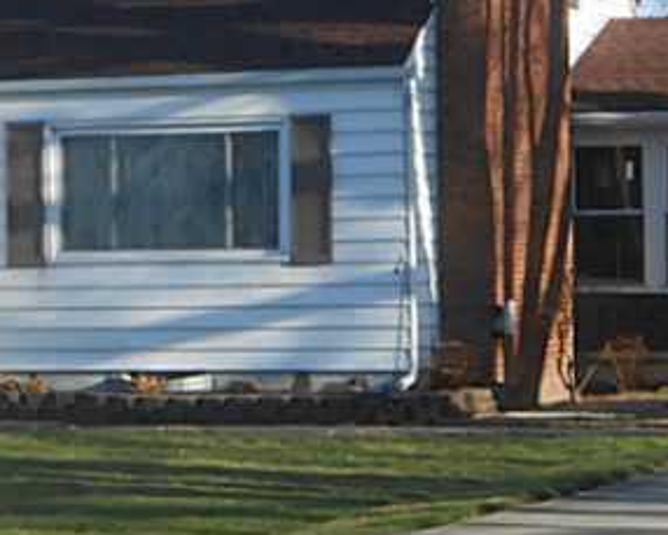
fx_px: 3402
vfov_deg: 9.0
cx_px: 243
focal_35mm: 172
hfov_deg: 11.2
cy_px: 159
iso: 125
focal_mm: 11.3
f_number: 5.6
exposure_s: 1/250
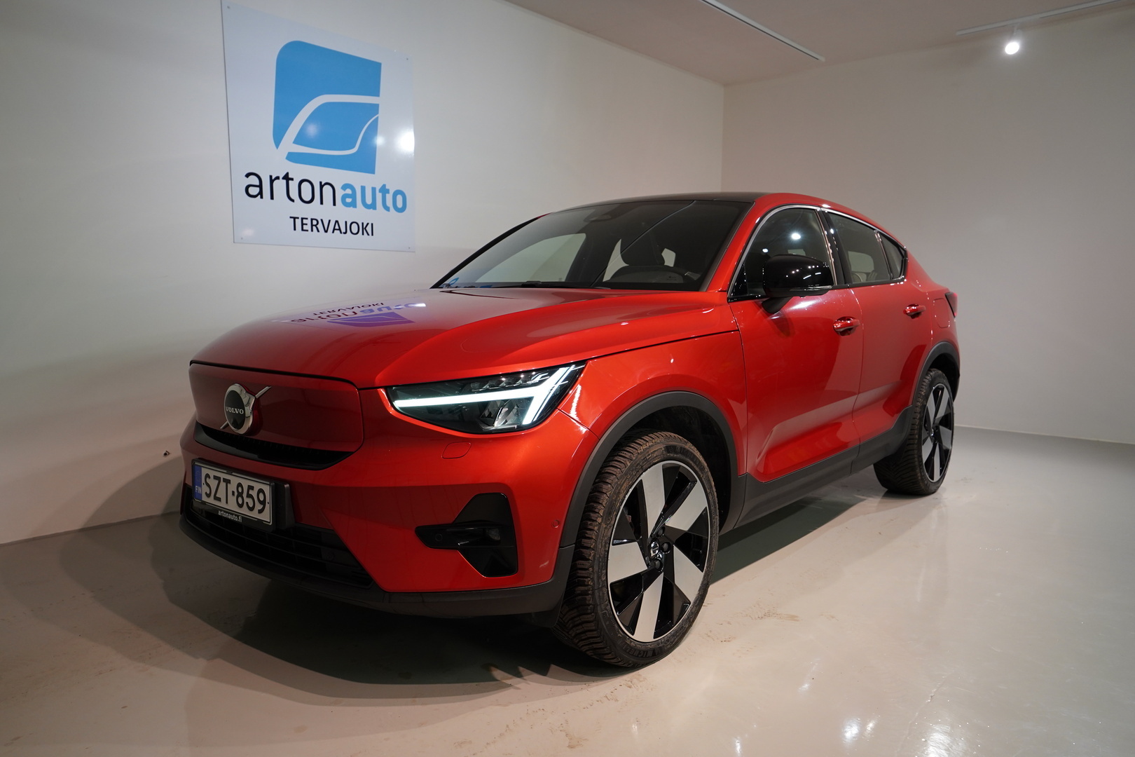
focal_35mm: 26
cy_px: 378
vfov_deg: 49.6
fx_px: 820
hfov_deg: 69.4
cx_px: 568
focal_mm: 26
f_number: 4
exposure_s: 1/160
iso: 1600
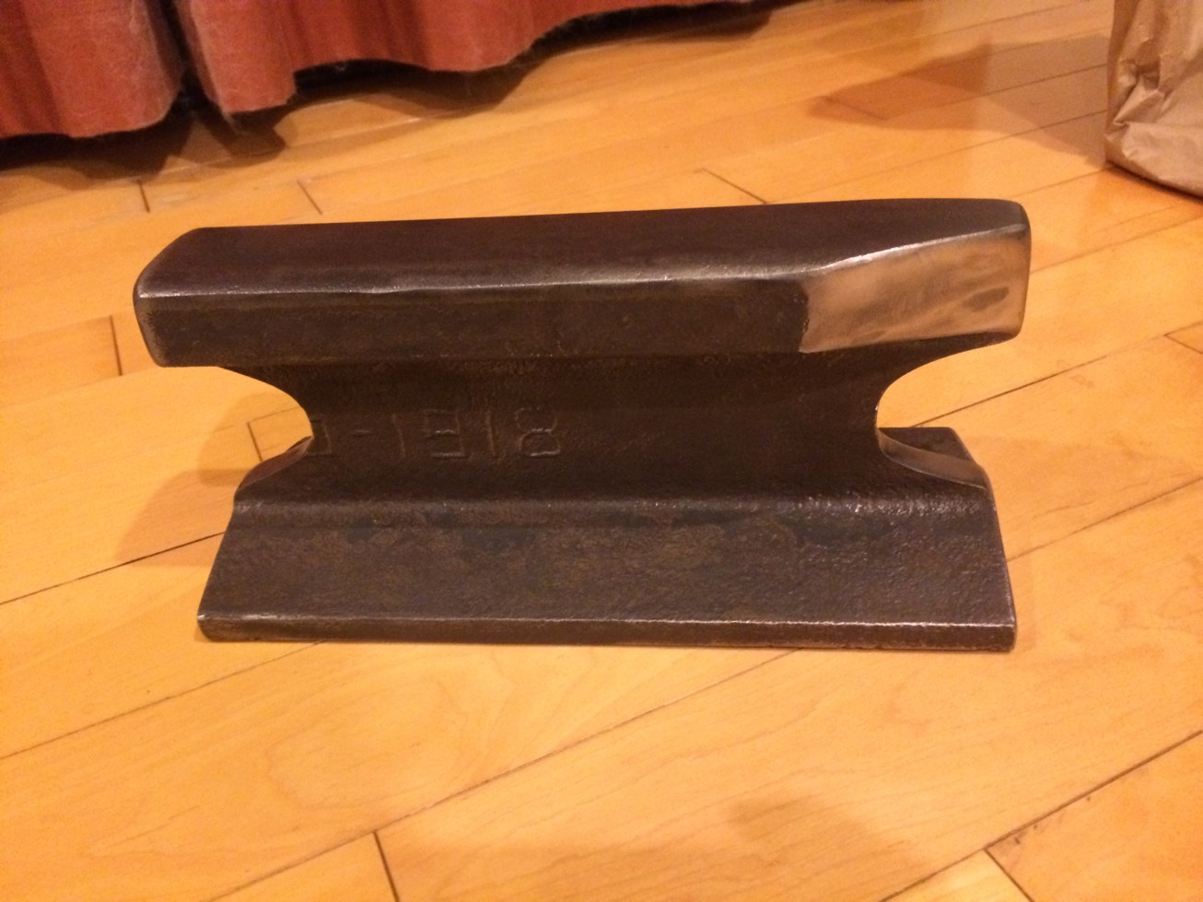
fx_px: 1042
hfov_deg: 60.0
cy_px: 451
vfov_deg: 46.8
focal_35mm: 30
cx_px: 602
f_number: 2.2
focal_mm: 4.12
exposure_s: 1/15
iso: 500
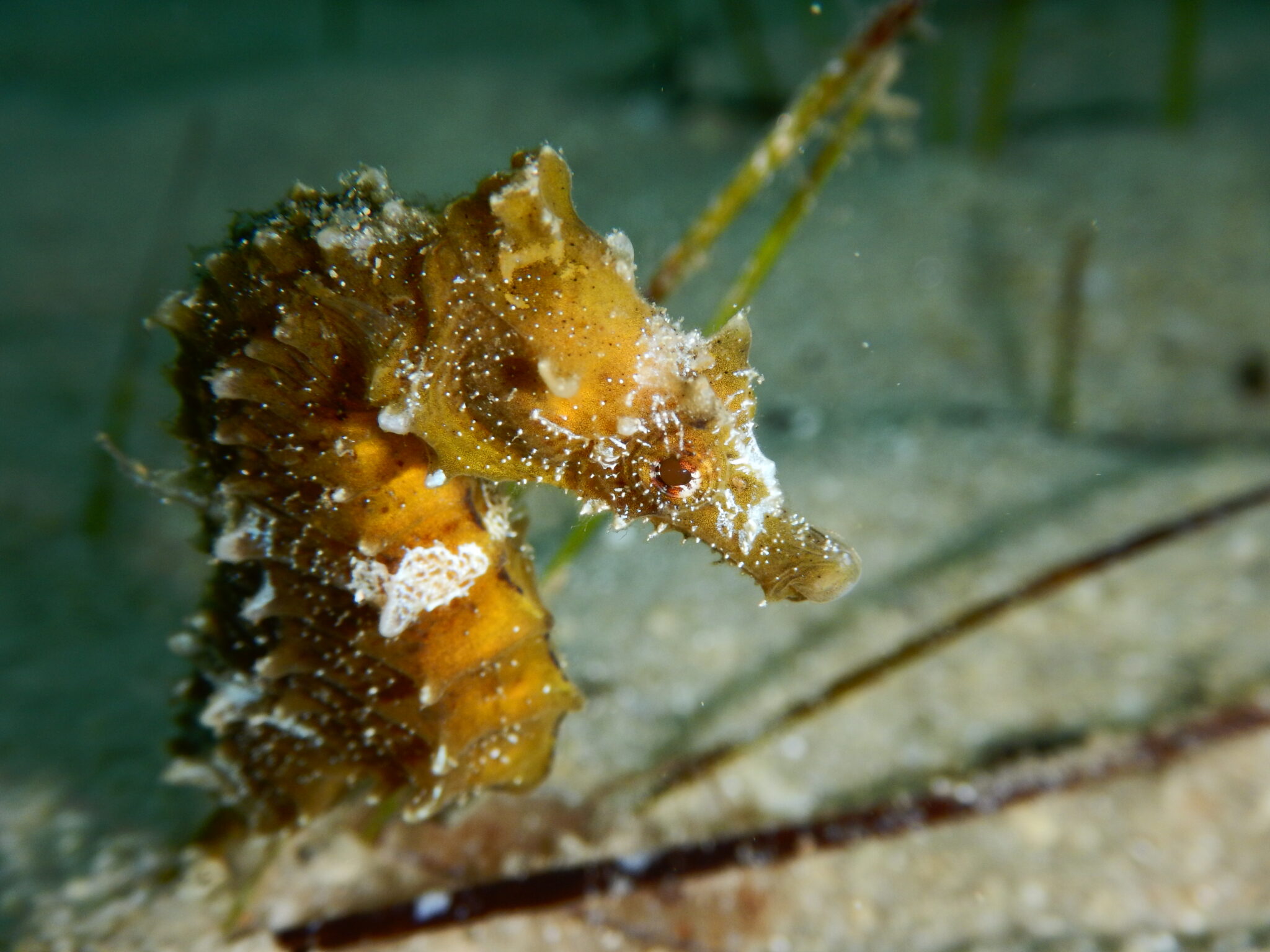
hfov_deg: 42.9
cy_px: 476
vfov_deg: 32.9
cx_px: 635
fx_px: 1614
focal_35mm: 44
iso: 125
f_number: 8.5
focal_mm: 7.8
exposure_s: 1/200
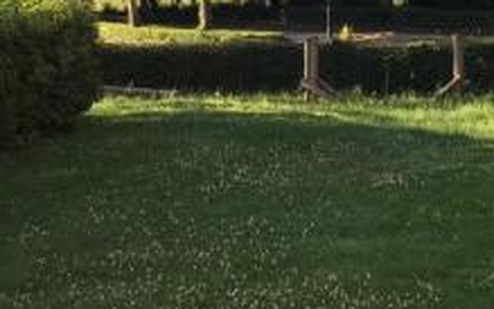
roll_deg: +0.0
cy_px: -139
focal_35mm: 82
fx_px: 1104
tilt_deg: +4.2
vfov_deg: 14.9
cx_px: 455
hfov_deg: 24.4
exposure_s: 1/400
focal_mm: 4.15
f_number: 2.2
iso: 25
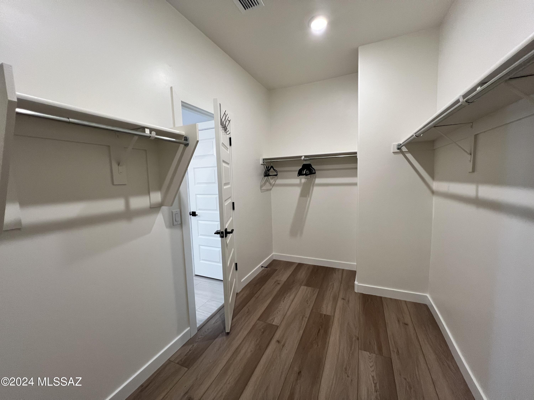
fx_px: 201
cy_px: 200
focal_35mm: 13
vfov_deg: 89.9
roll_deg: +1.8
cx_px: 267
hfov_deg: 106.2
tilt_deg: -5.6
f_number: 1.8
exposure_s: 1/120
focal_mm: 1.57
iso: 200
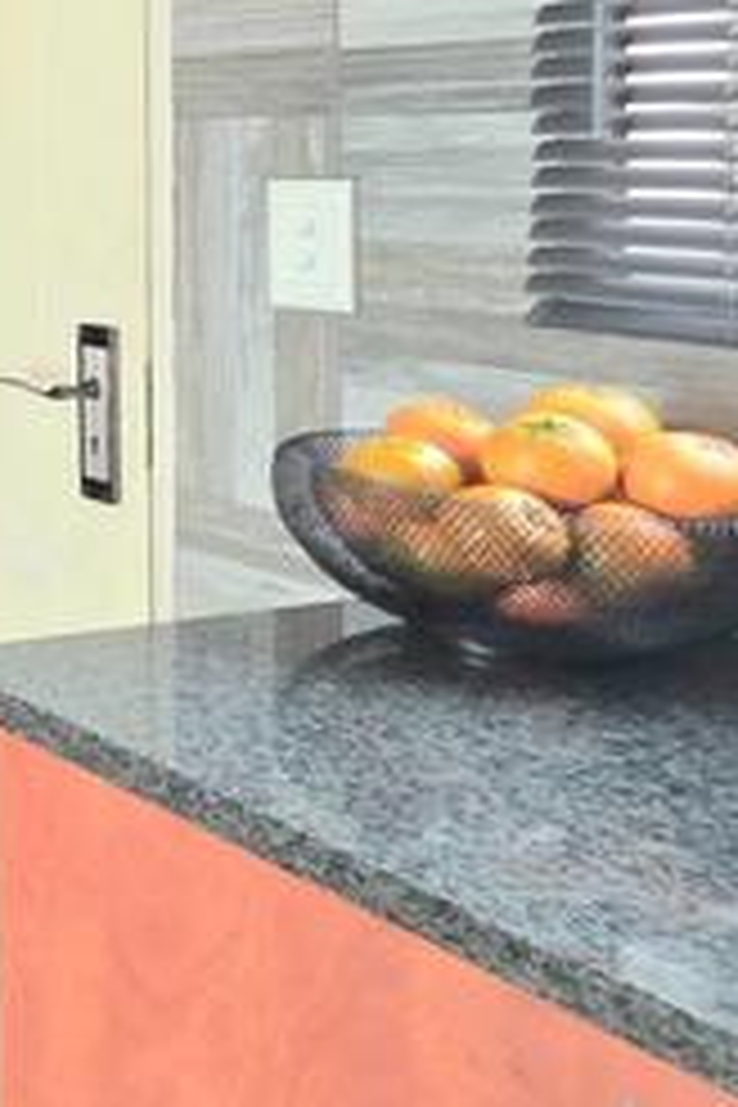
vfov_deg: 42.2
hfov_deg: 16.7
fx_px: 1353
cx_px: -909
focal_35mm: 44
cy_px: 194
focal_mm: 2.2
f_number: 1.9
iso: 200
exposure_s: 1/101
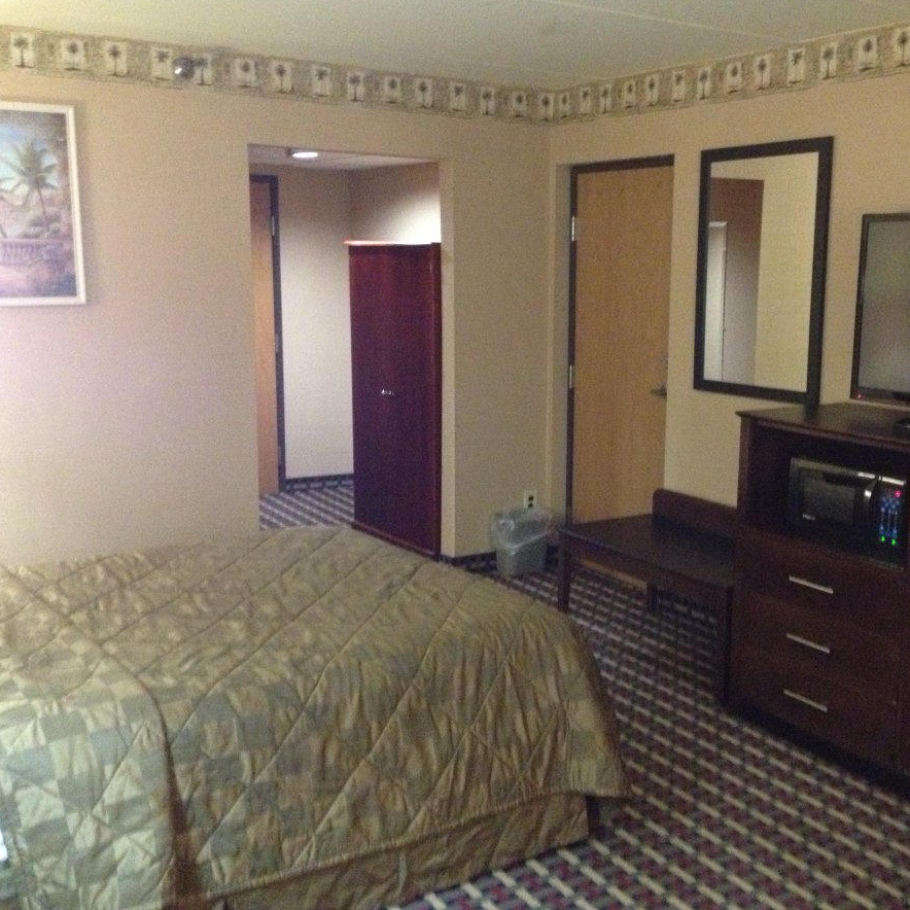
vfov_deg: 40.0
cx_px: 555
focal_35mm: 42
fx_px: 1249
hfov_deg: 39.8
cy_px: 450
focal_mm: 4.28
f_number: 2.4
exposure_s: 1/15
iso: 800
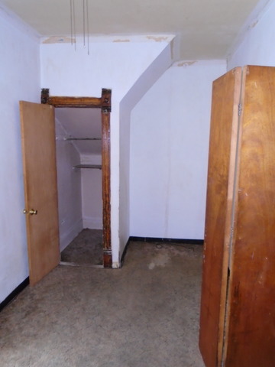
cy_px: 184
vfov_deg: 67.3
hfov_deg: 53.1
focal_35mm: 26
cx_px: 138
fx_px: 275
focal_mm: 4.6
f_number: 3.2
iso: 400
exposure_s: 1/30
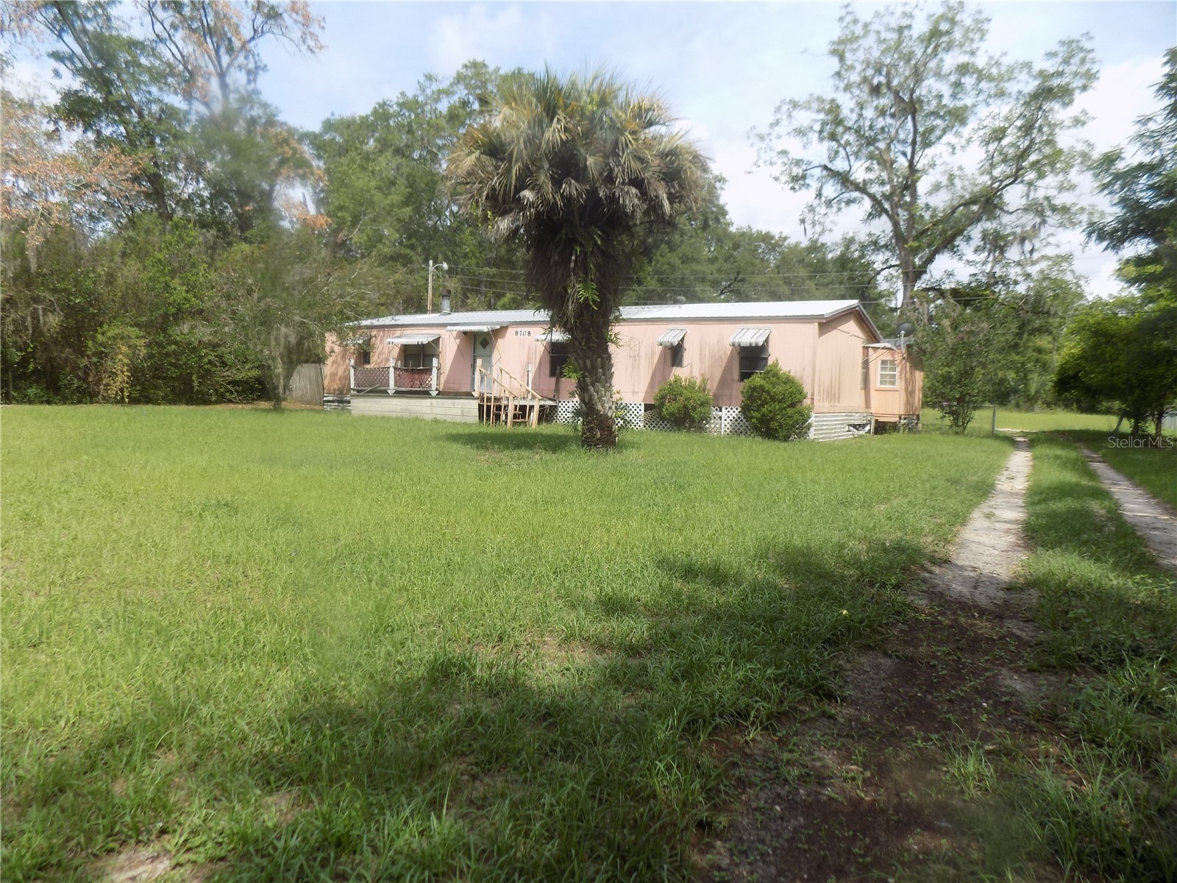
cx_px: 588
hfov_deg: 73.9
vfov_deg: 58.9
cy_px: 442
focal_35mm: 23
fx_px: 782
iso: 80
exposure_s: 1/640
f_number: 3.1
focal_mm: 4
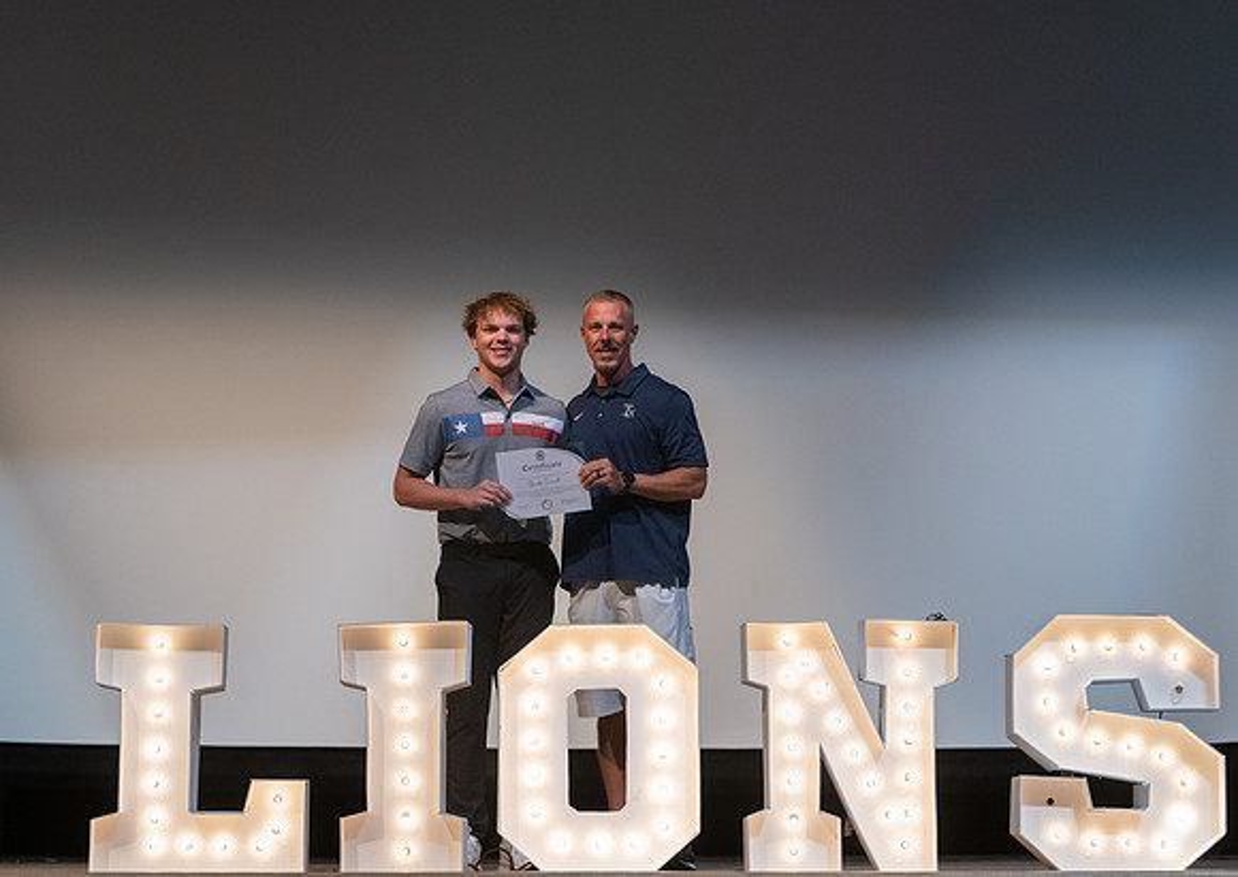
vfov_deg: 18.2
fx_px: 2736
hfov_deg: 25.5
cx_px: 603
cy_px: 433
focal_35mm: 78
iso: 5000
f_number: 4
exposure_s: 1/320
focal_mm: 70
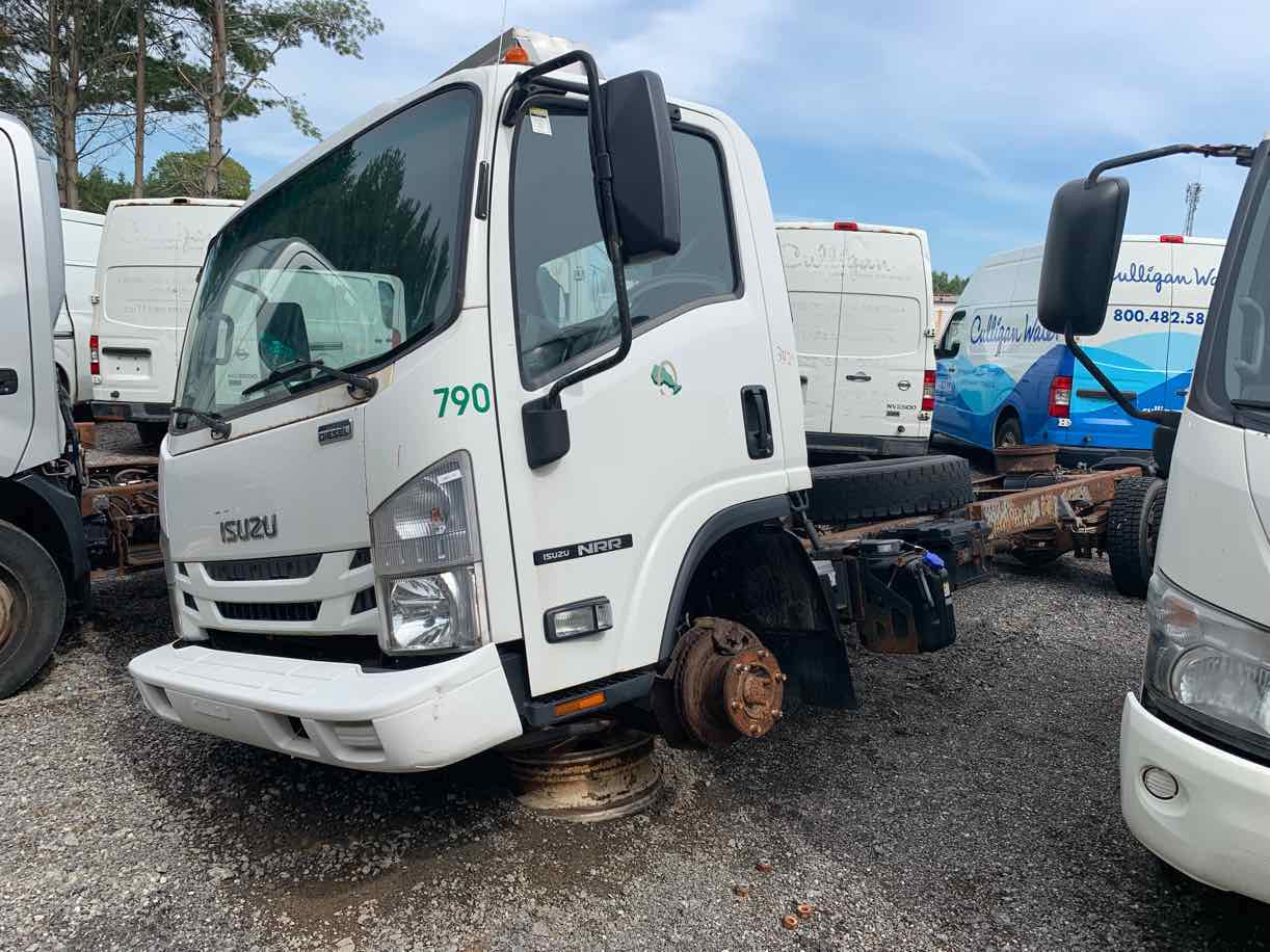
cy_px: 476
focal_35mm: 26
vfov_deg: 53.0
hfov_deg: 67.3
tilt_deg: -9.1
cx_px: 635
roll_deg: -4.1
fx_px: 954
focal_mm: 4.25
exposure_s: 1/2075
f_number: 1.8
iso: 25
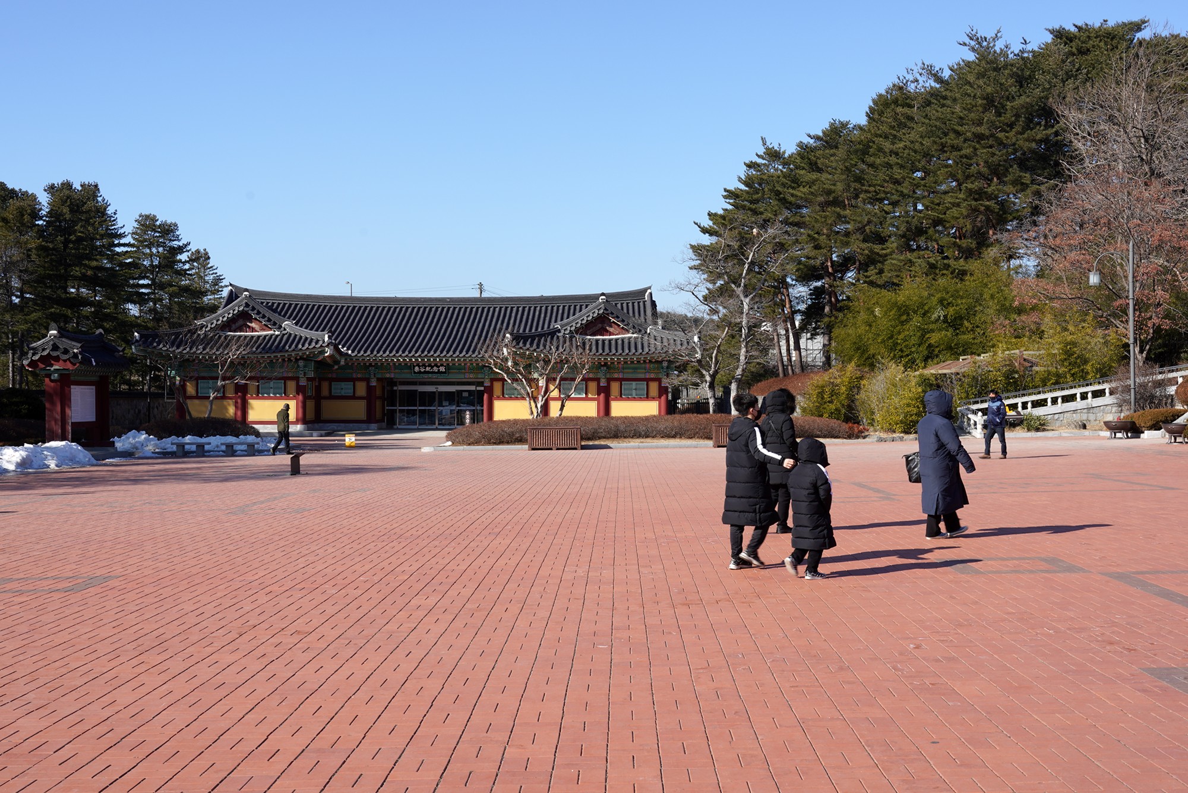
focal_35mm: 35
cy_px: 396
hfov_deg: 54.4
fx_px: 1155
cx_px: 594
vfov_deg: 37.9
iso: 100
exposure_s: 1/100
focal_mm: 35
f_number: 14
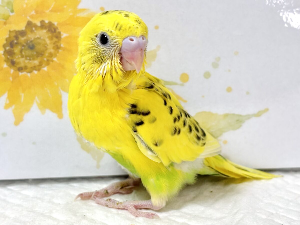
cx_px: 150
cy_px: 112
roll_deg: -2.1
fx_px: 451
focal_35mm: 52
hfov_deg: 36.8
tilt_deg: -19.1
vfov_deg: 28.0
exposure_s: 1/100
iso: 32
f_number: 1.6
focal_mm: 5.96
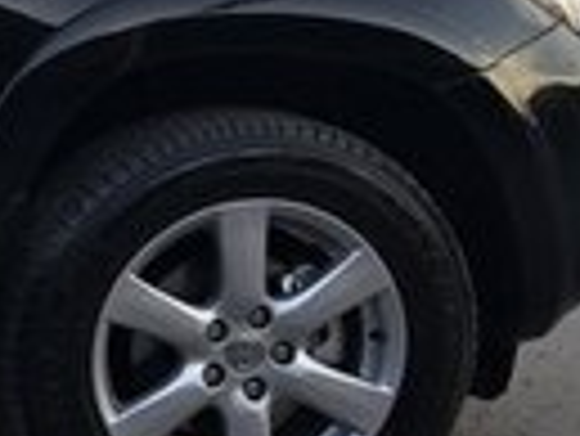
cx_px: -760
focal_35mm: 148
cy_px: 254
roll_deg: +2.6
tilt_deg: -10.7
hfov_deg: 11.3
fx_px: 2482
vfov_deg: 10.0
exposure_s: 1/104
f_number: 2.2
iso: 25
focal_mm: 4.15
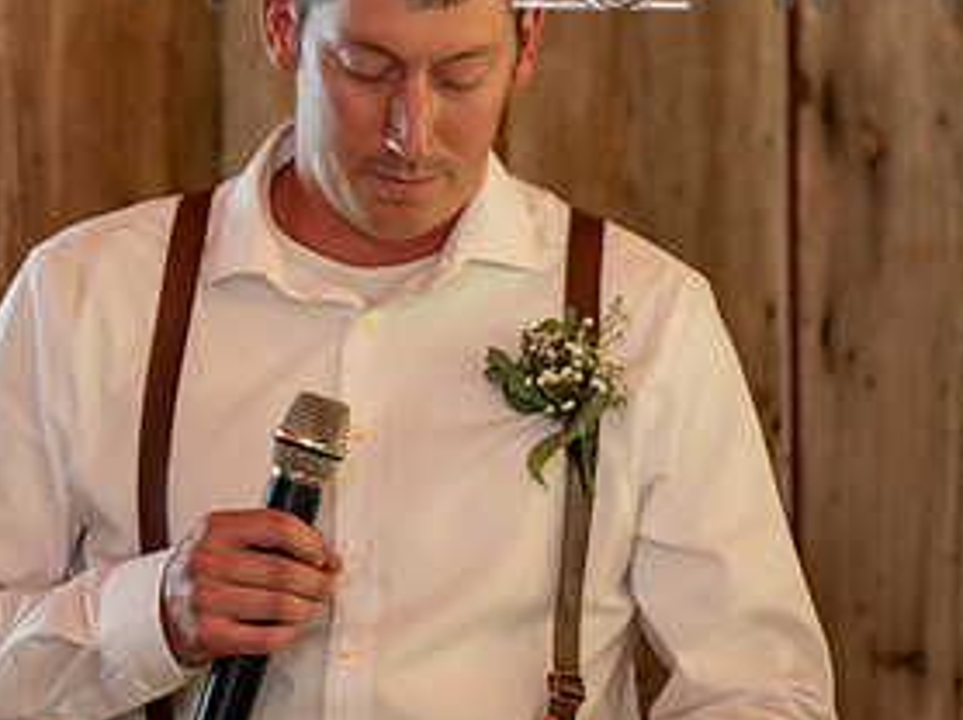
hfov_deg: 4.9
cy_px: 211
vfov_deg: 3.7
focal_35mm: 401
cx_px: 218
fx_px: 11146
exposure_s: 1/60
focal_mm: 200
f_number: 4
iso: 1400
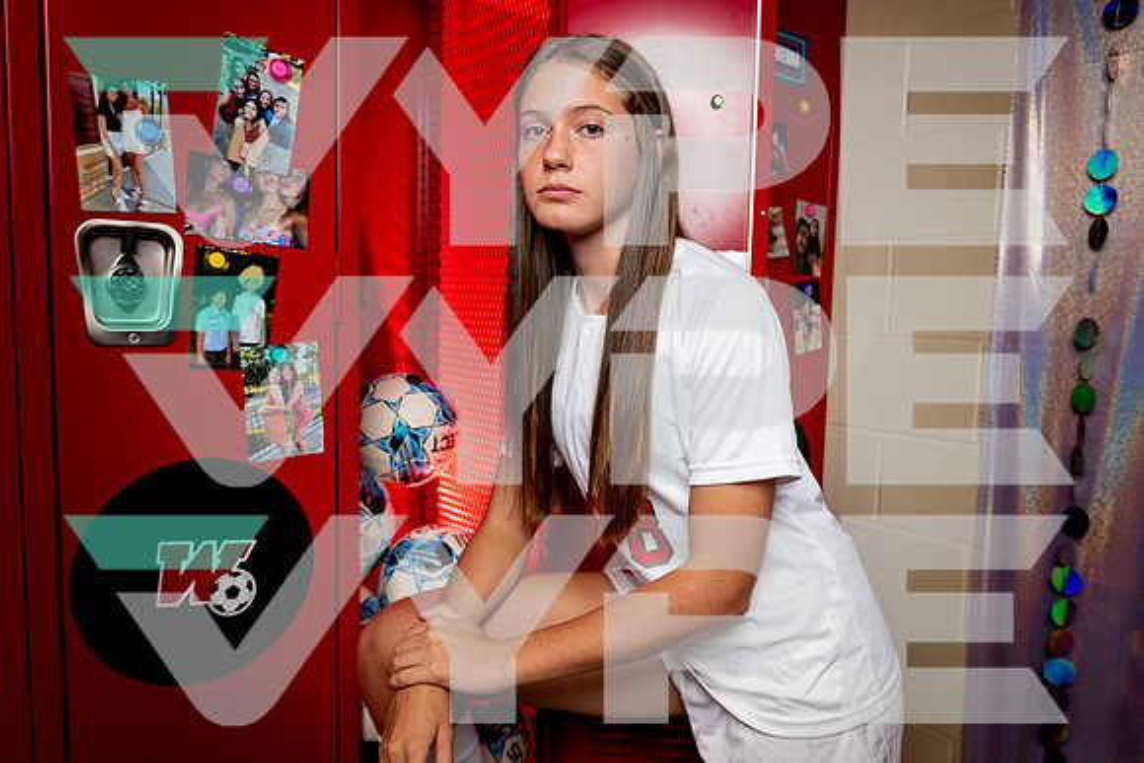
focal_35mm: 26
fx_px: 826
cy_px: 382
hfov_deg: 69.4
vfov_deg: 49.6
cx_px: 572
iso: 160
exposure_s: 1/250
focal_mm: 26
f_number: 4.5
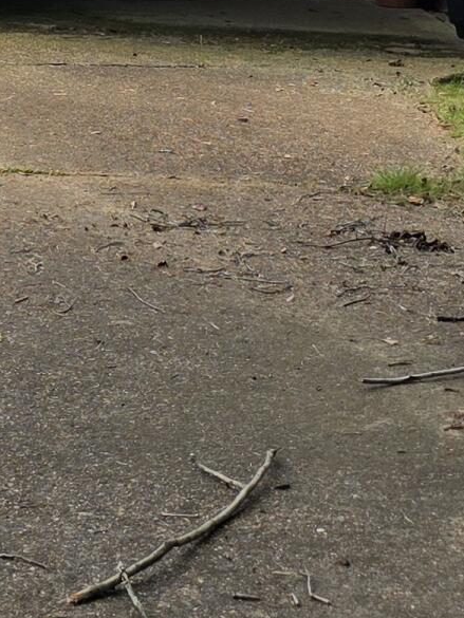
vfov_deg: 15.7
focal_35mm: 118
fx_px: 2108
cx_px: -91
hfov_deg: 12.3
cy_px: -213
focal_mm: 6.3
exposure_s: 1/2234
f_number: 1.7
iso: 80
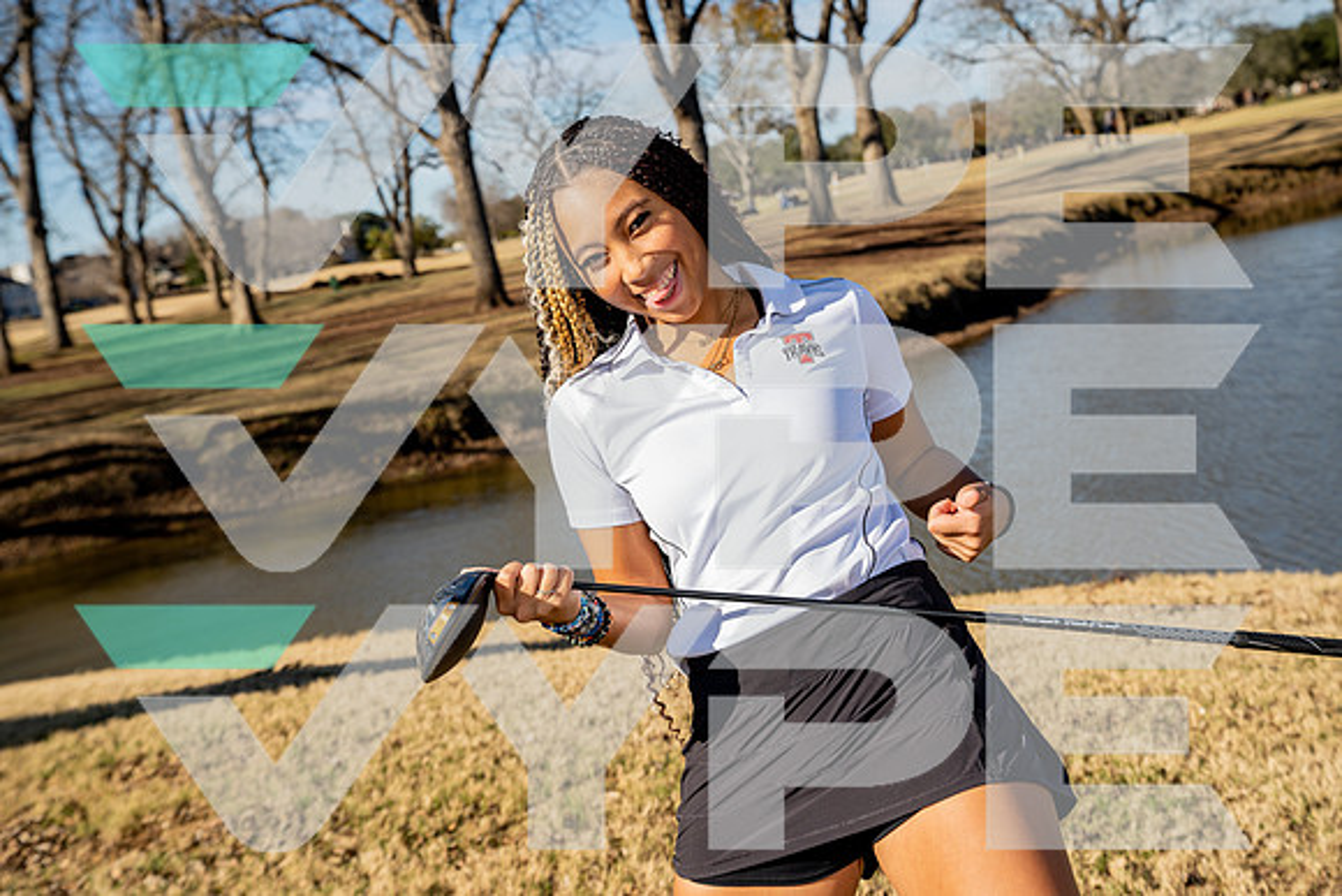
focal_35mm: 53
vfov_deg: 25.5
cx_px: 671
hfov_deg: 37.5
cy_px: 448
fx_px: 1976
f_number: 5.6
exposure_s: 1/250
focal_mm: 53
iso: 100
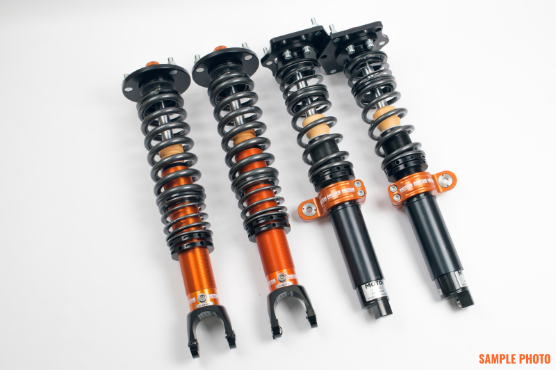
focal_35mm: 46
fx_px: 718
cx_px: 278
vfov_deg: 28.9
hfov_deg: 42.4
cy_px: 185
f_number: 9
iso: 100
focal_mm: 31
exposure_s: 1/15
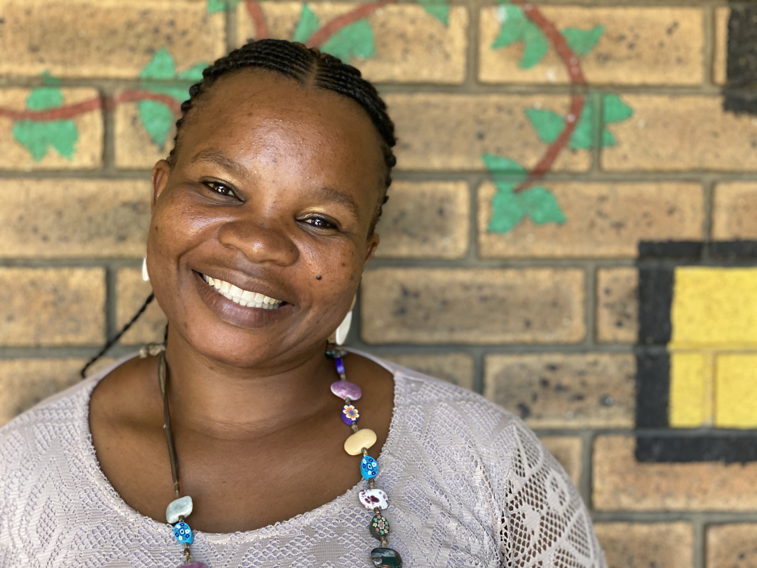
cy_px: 284
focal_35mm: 52
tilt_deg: -3.0
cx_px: 378
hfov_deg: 36.8
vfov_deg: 28.0
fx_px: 1137
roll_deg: -0.6
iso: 125
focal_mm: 6
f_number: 2
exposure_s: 1/122
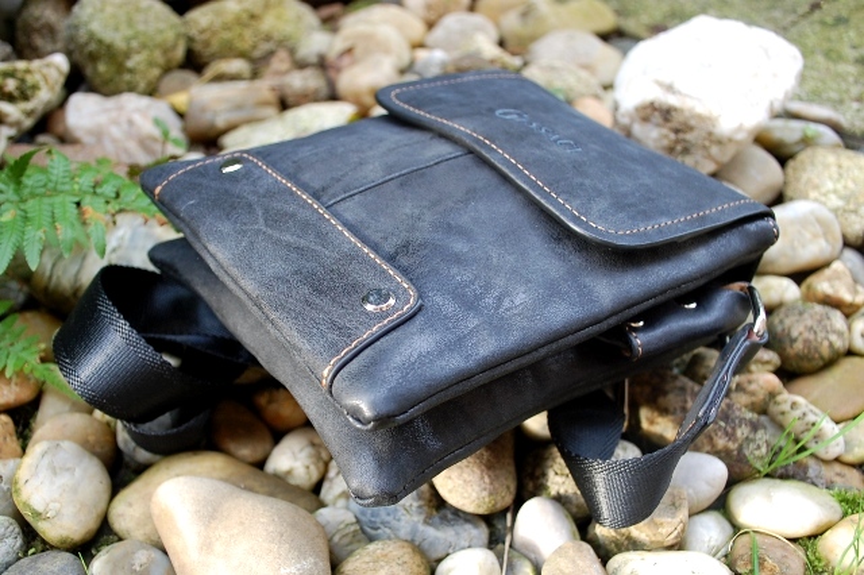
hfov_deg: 67.4
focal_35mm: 27
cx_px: 432
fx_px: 648
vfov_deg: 47.9
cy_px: 288
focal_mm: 18
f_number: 4
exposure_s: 1/60
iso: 400
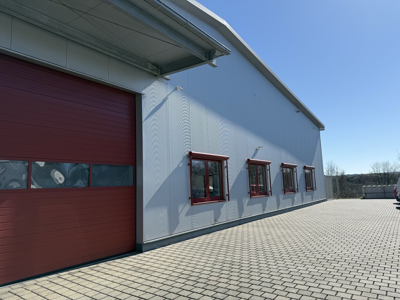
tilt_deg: +7.4
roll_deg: +1.3
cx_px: 200
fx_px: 277
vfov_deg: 56.8
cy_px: 150
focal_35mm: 24
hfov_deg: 71.6
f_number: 1.78
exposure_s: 1/4975
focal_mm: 6.76
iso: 80
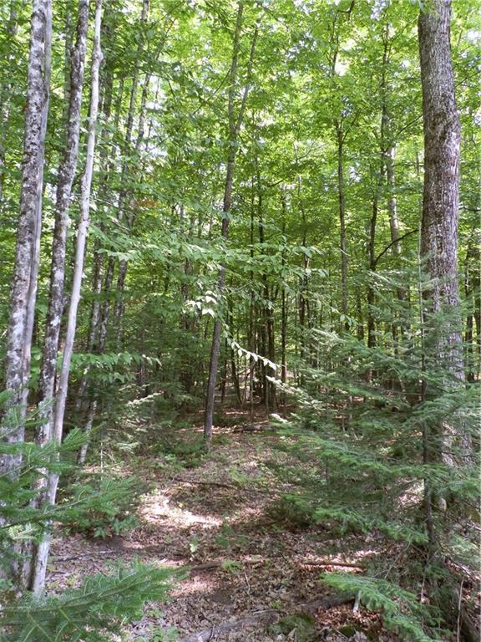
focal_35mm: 28
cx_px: 240
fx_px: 519
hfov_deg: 49.7
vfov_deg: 63.4
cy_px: 321
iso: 80
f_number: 3.3
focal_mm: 5
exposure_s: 1/30
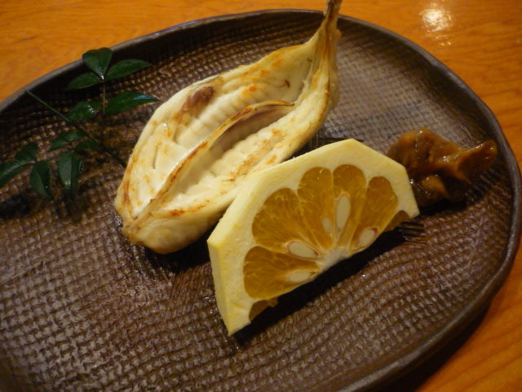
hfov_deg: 55.4
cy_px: 196
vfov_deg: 42.9
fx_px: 498
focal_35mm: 33
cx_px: 261
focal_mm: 5.5
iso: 320
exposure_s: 1/30
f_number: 2.8
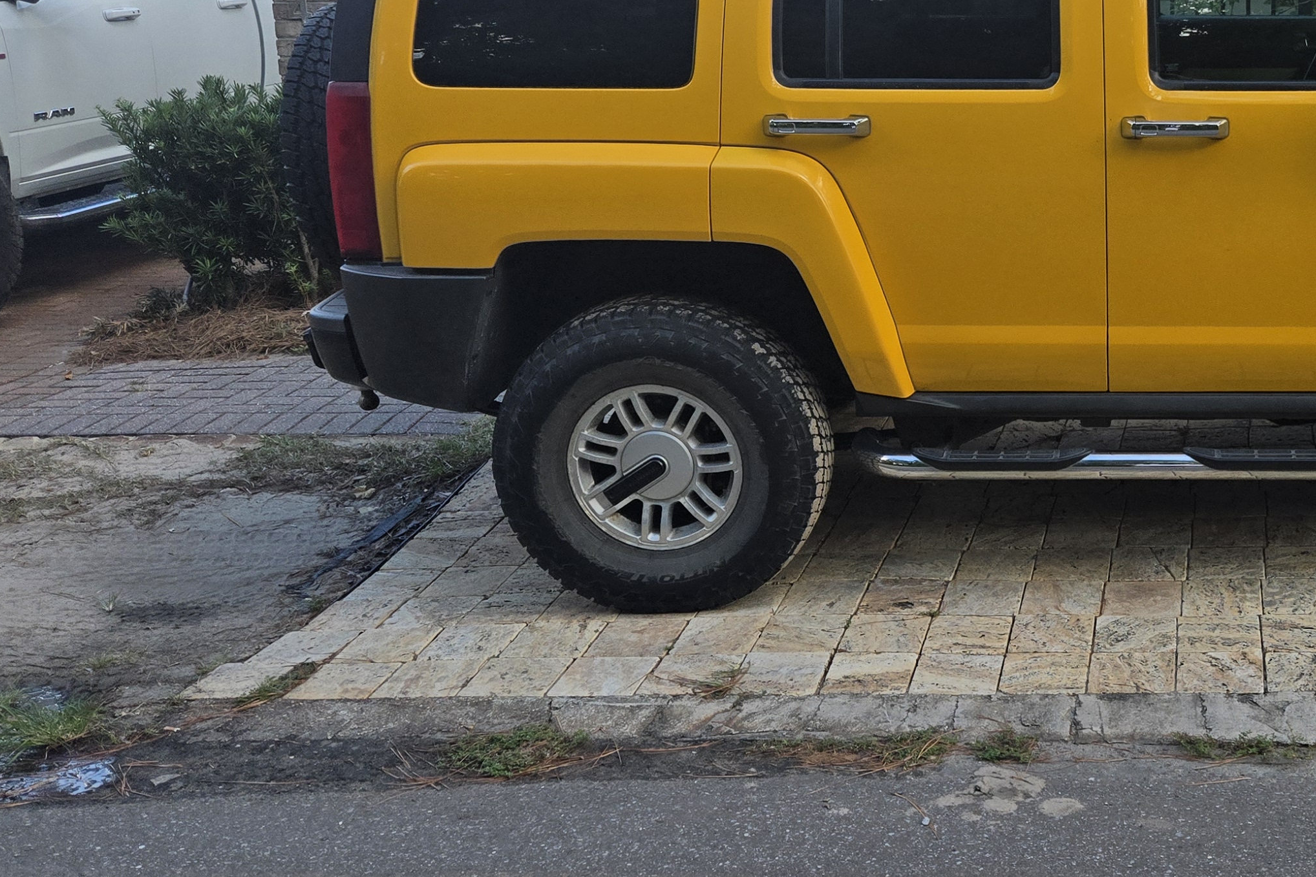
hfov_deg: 39.7
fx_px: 1718
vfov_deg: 28.4
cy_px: 275
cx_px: 1109
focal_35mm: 47
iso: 80
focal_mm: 5.4
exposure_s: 1/1989
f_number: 1.8
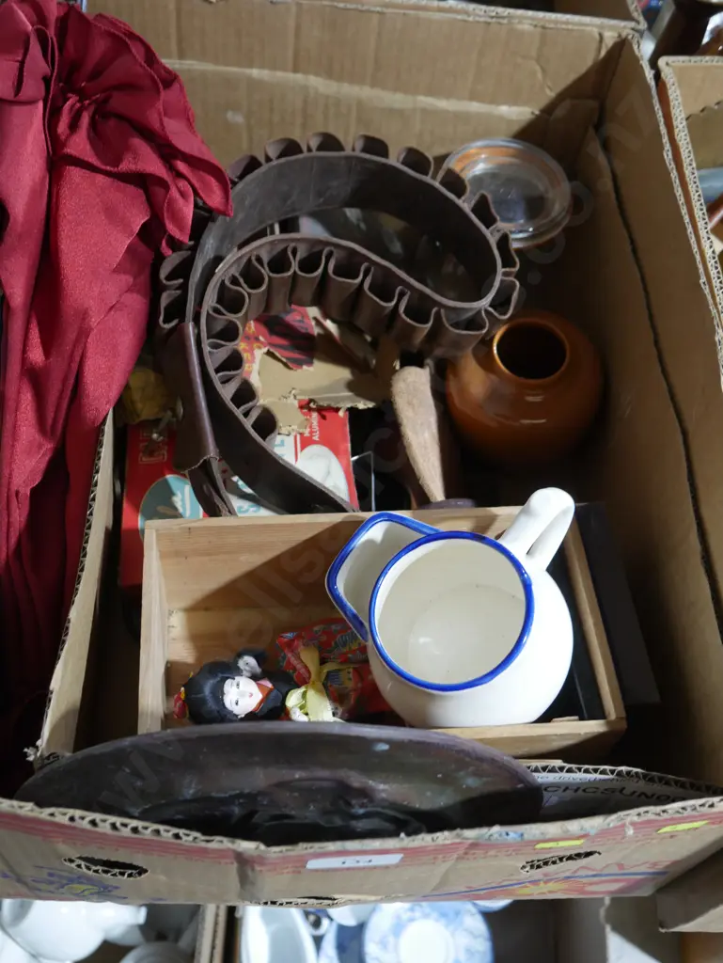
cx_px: 362
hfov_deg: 37.8
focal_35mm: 38
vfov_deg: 49.0
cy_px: 482
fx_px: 1057
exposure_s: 1/60
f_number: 4.1
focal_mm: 19
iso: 1250
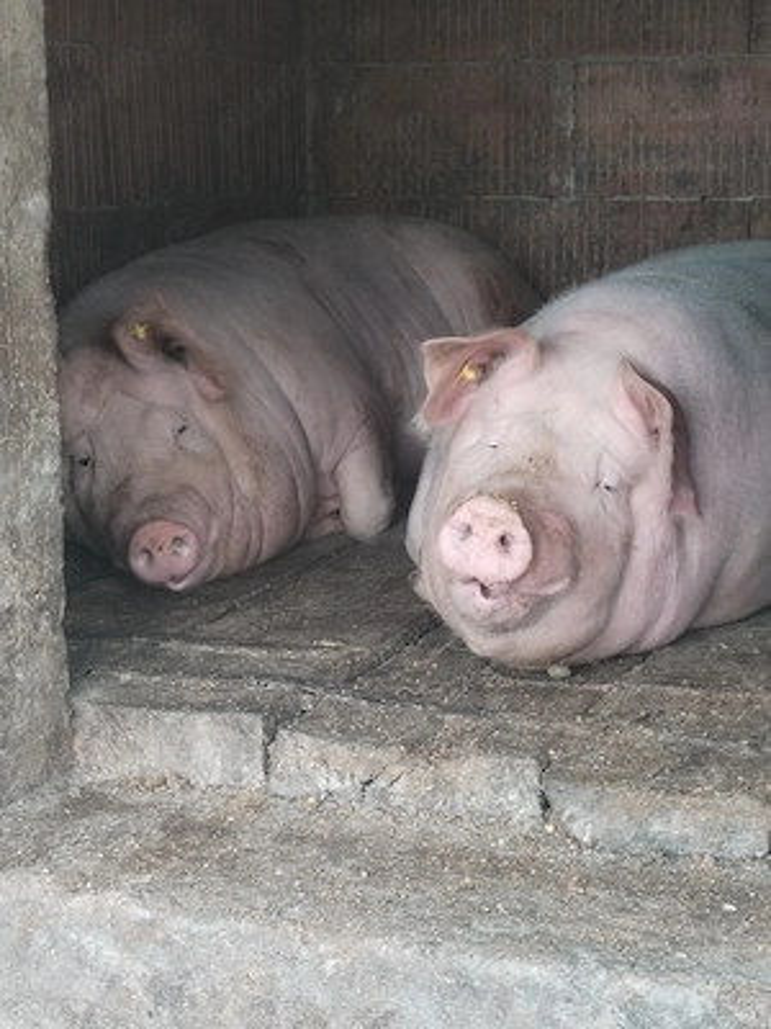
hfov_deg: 21.0
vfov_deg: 27.8
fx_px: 2079
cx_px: 386
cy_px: 514
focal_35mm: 70
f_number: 1.8
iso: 398
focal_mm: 4.75
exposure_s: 1/40
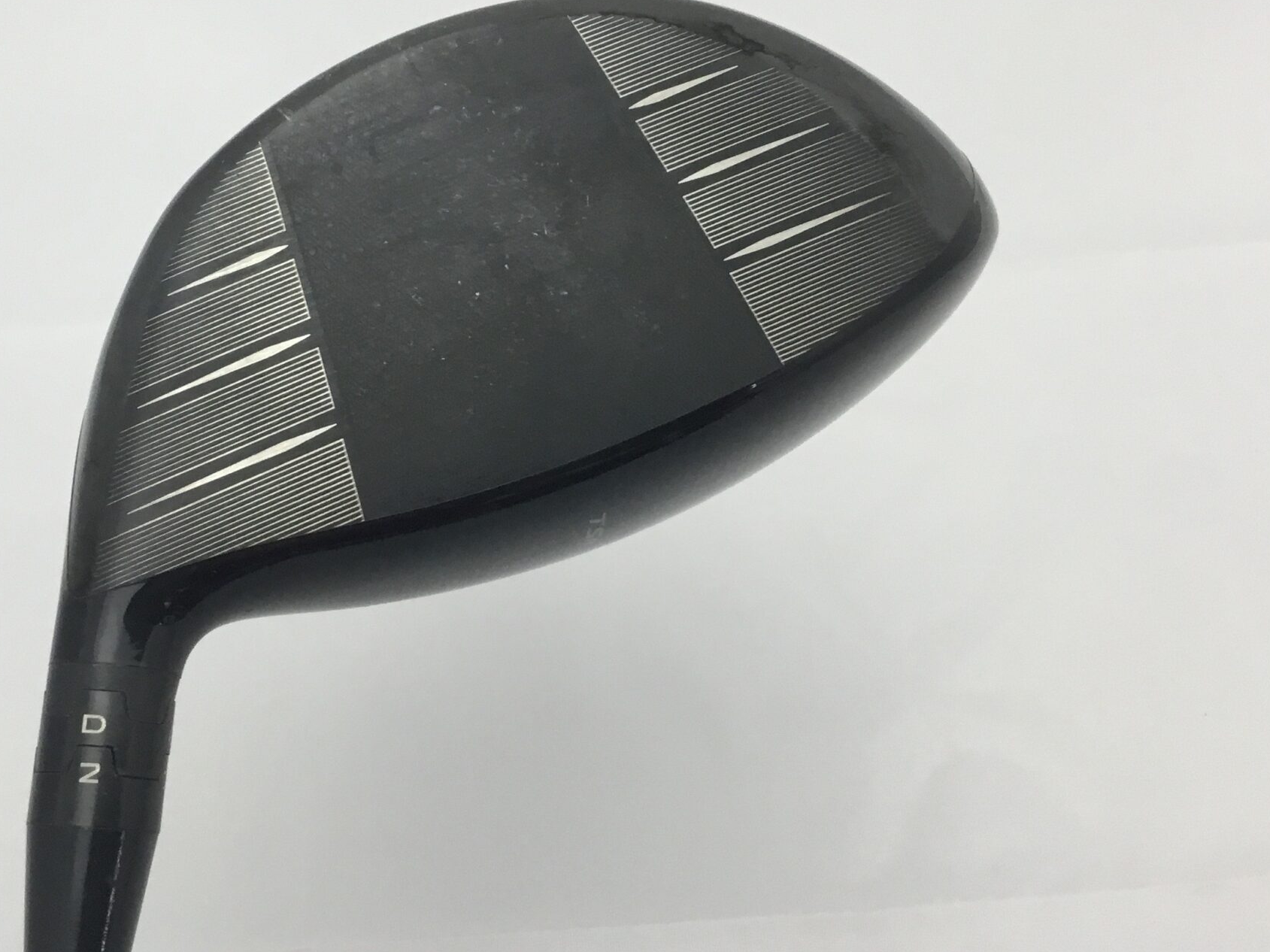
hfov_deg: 40.2
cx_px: 473
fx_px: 1724
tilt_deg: -56.7
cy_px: 364
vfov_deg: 30.8
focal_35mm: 47
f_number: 2.4
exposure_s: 1/33
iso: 40
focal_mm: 3.3
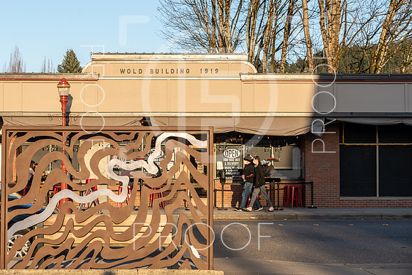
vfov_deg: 17.8
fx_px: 880
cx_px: 186
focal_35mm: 77
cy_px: 127
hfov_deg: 26.3
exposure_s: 1/200
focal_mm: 70
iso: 100
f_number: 8
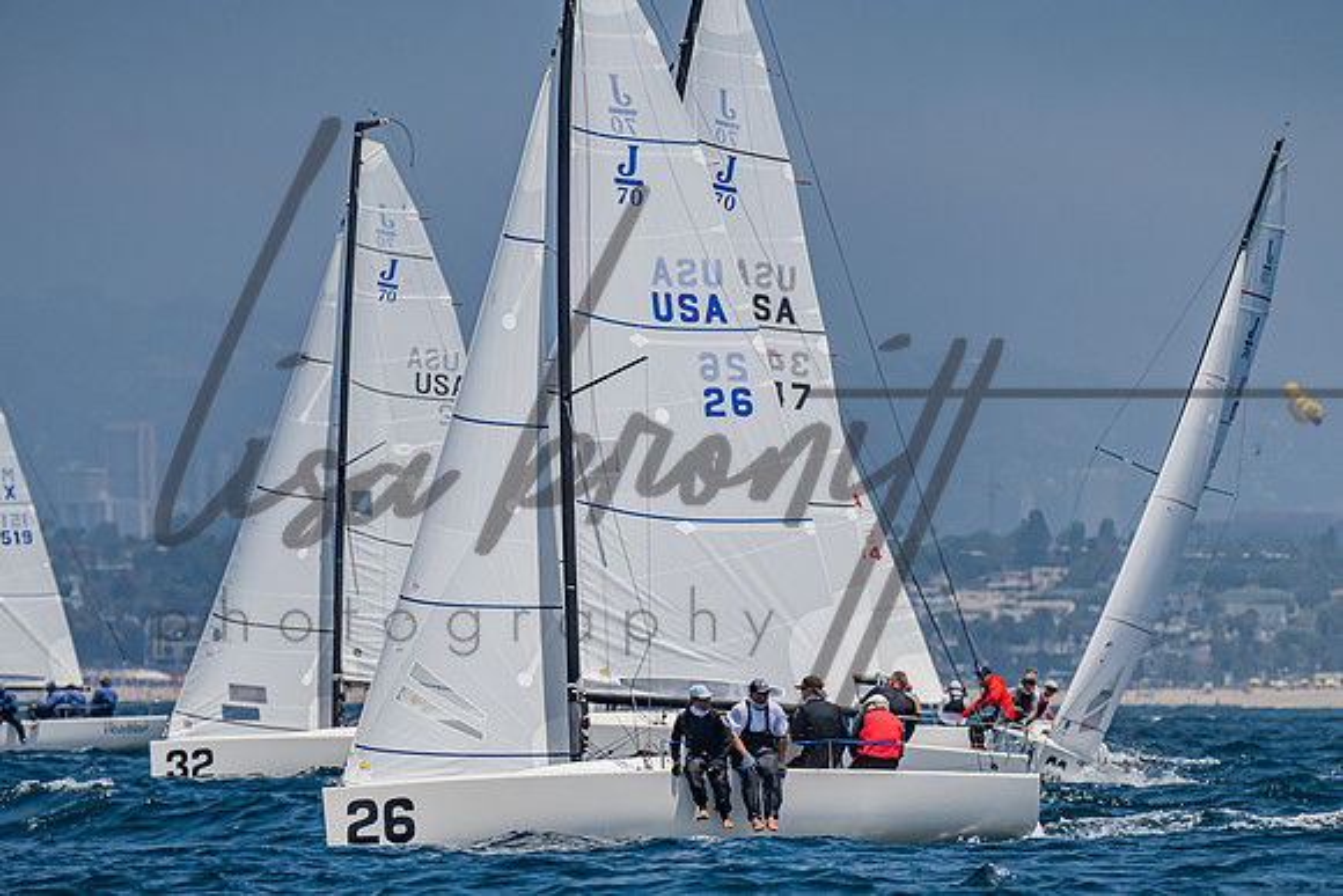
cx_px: 779
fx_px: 17464
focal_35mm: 468
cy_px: 643
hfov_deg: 4.4
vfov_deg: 2.9
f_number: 6.3
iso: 400
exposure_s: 1/2500
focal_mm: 300
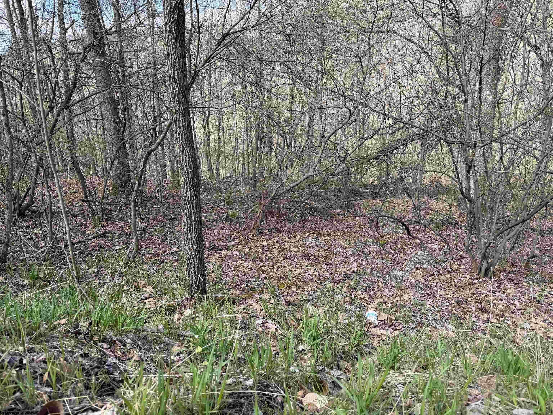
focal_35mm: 24
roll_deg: +1.7
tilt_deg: -19.5
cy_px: 208
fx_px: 383
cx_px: 276
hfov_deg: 71.6
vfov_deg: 56.8
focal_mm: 6.76
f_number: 1.78
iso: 80
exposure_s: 1/920
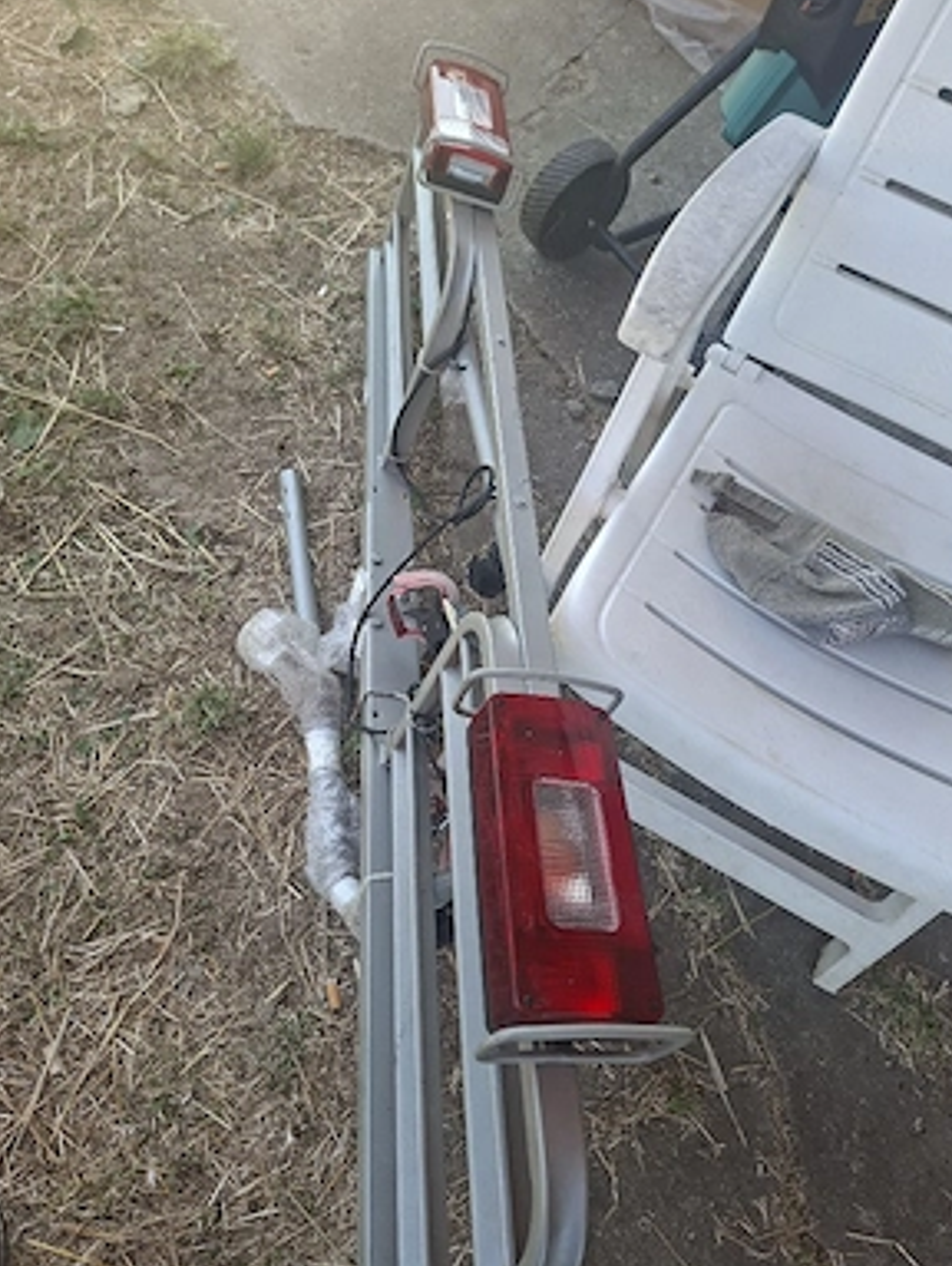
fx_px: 879
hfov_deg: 56.9
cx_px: 486
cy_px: 615
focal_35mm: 24
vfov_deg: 71.5
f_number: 1.8
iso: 50
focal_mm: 5.54
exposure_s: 1/145
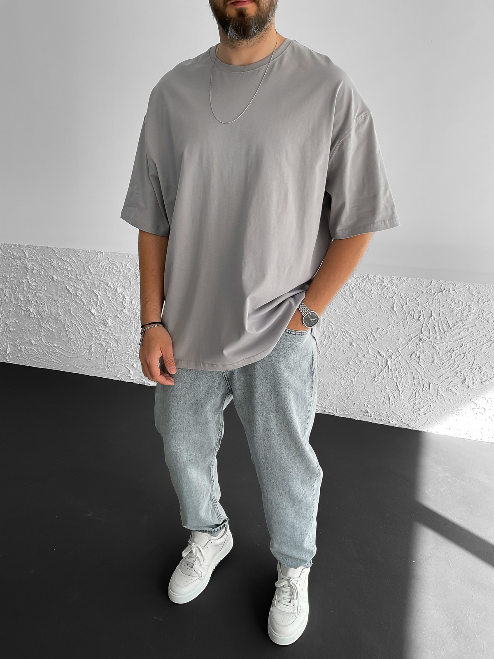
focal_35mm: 29
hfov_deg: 48.2
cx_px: 247
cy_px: 330
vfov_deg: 61.7
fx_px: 552
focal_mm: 3
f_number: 1.8
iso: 16
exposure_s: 1/180
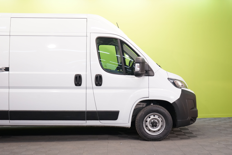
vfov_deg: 27.5
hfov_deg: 40.3
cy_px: 78
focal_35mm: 49
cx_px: 116
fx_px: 316
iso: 1250
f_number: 4.5
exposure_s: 1/100
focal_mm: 49
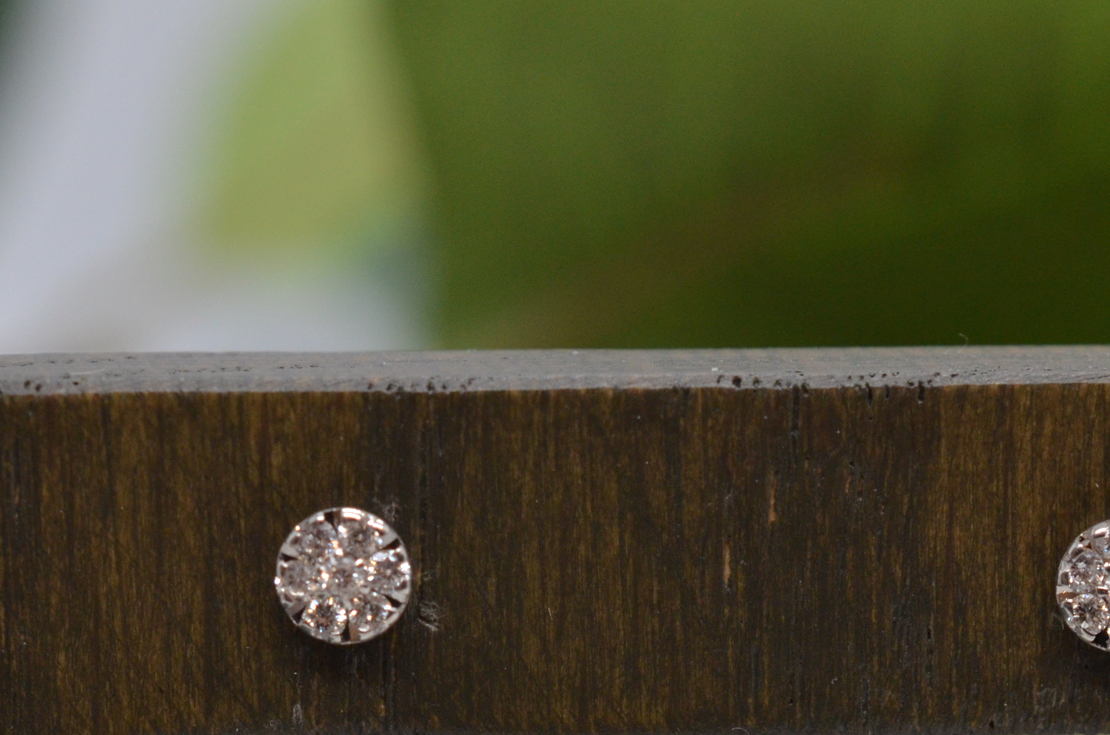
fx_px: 3292
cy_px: 625
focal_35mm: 107
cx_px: 659
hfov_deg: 19.1
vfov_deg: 12.7
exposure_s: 1/200
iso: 1000
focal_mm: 40
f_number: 9
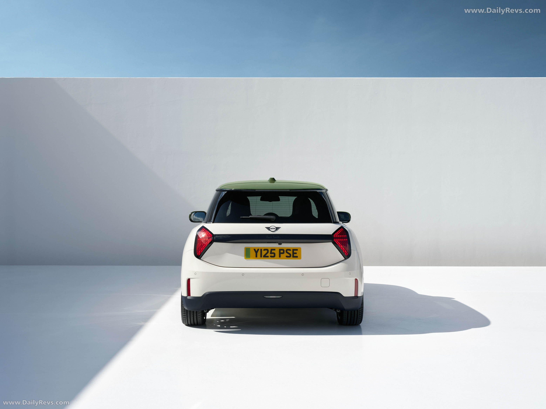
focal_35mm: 44
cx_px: 273
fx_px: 694
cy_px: 204
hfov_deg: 42.9
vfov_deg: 32.9
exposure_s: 1/200
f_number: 13
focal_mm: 55
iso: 500
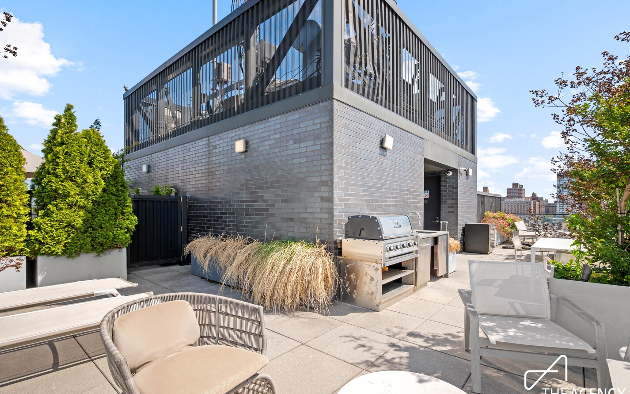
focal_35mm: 15
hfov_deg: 101.4
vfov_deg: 74.7
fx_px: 258
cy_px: 212
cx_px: 327
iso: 250
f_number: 13
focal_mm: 14
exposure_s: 1/60
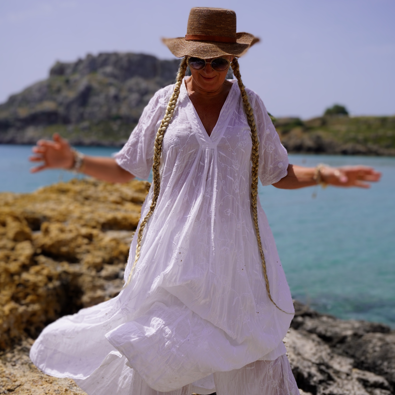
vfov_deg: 31.5
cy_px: 243
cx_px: 196
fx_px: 697
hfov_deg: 31.6
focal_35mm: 54
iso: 100
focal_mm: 28
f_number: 5.6
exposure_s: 1/1000
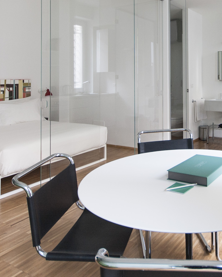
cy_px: 73
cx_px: 179
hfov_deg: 43.5
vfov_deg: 53.4
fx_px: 263
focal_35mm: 32
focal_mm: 10
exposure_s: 1/13
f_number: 4
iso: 200
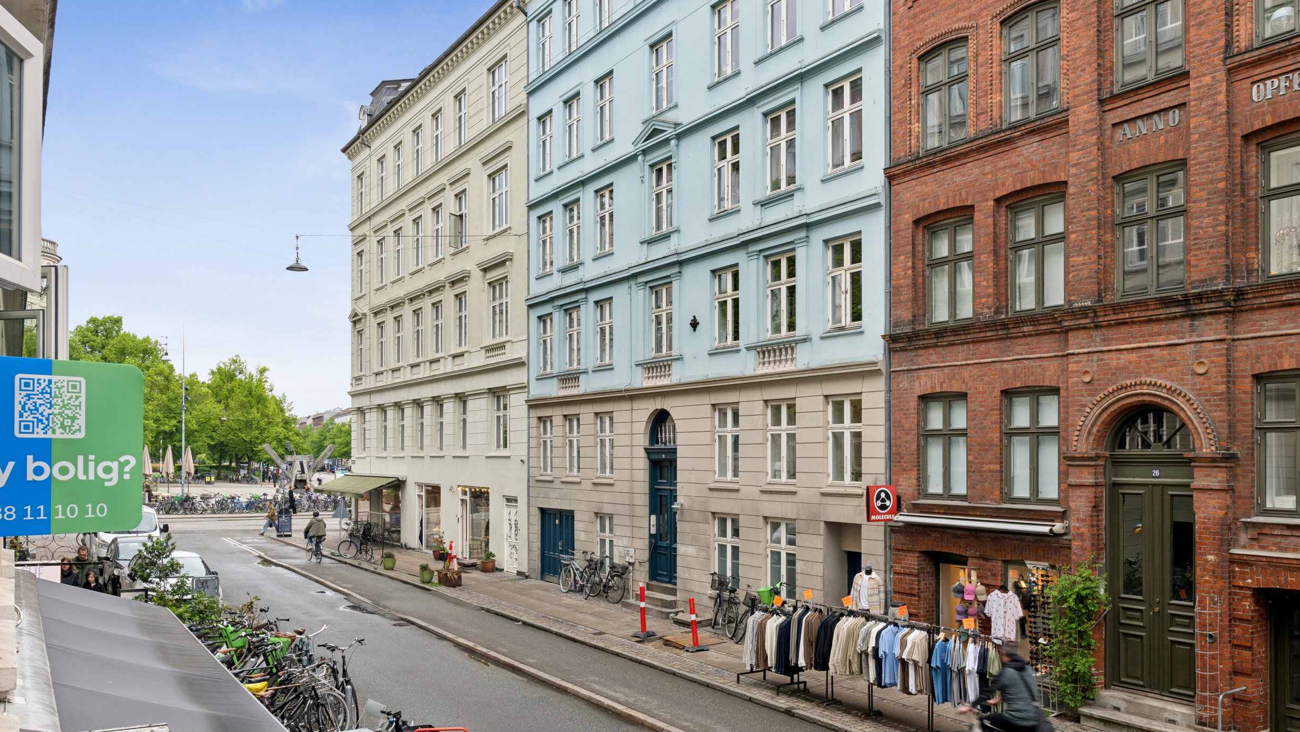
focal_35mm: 31
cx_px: 684
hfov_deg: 62.6
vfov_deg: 37.6
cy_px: 445
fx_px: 1069
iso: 160
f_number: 9
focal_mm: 24
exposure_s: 1/50
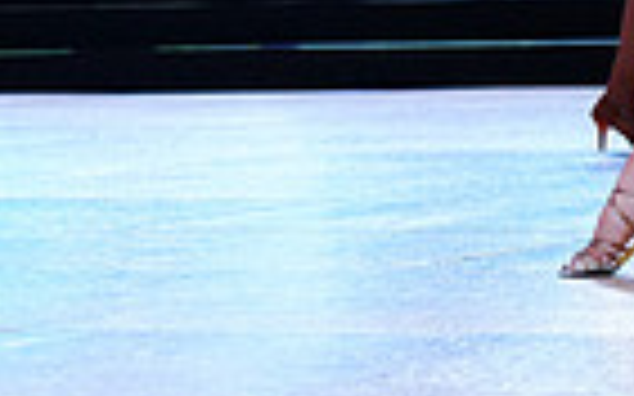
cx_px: 220
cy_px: -358
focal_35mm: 264
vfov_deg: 4.9
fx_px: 4560
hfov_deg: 8.0
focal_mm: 63
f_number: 4
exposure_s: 1/500
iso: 1600
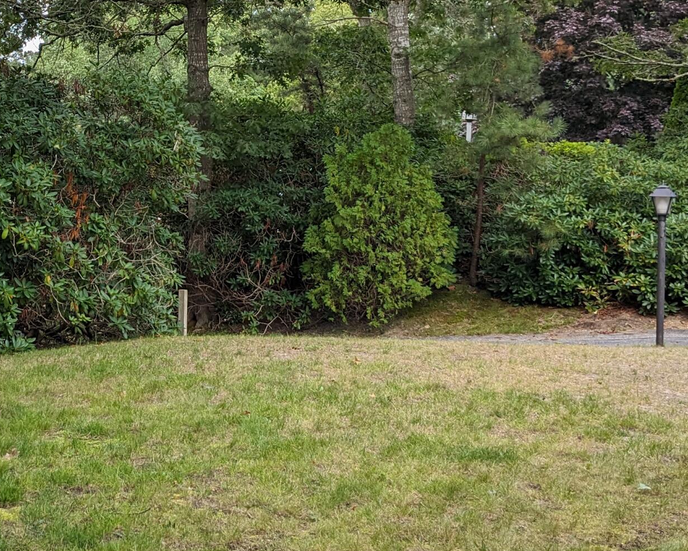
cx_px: 70
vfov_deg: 23.8
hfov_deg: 28.4
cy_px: 199
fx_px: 1303
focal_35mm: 64
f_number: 1.73
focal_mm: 4.38
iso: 49
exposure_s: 1/1170
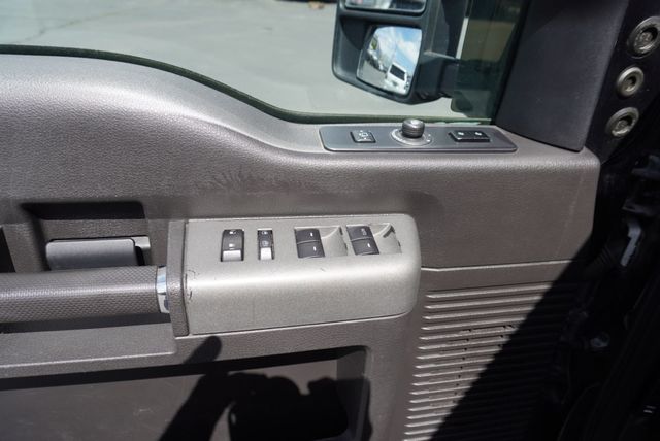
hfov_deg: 73.7
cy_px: 220
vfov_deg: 53.2
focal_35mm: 24
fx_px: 440
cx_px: 330
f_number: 5.6
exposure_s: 1/320
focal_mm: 16
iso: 100
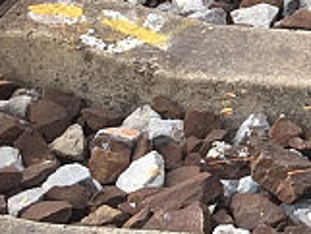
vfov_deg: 6.7
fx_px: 1942
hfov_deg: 8.4
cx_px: 746
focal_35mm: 216
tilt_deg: -21.2
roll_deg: +1.4
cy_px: -246
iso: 32
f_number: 2.2
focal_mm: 4.15
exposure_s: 1/273
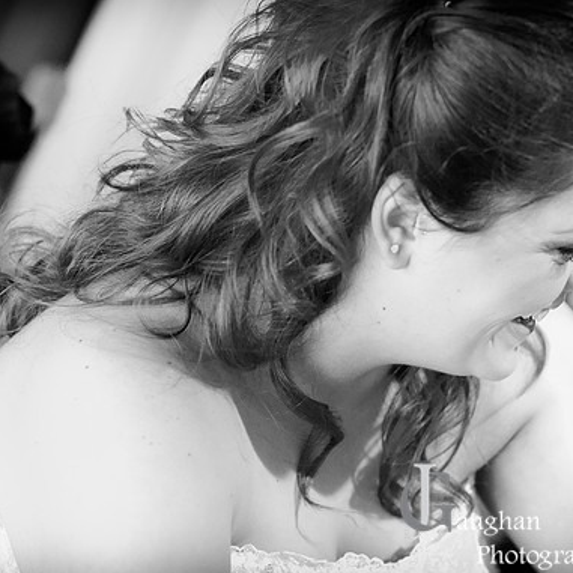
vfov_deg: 17.9
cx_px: 191
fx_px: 1817
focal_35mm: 97
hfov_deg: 17.9
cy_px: 288
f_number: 2.8
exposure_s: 1/160
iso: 1600
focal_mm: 50
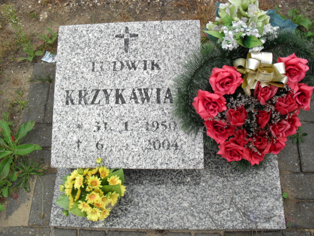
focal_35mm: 35
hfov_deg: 52.6
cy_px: 118
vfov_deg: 40.7
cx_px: 157
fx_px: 317
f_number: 8.4
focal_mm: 6.3
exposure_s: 1/125
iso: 100
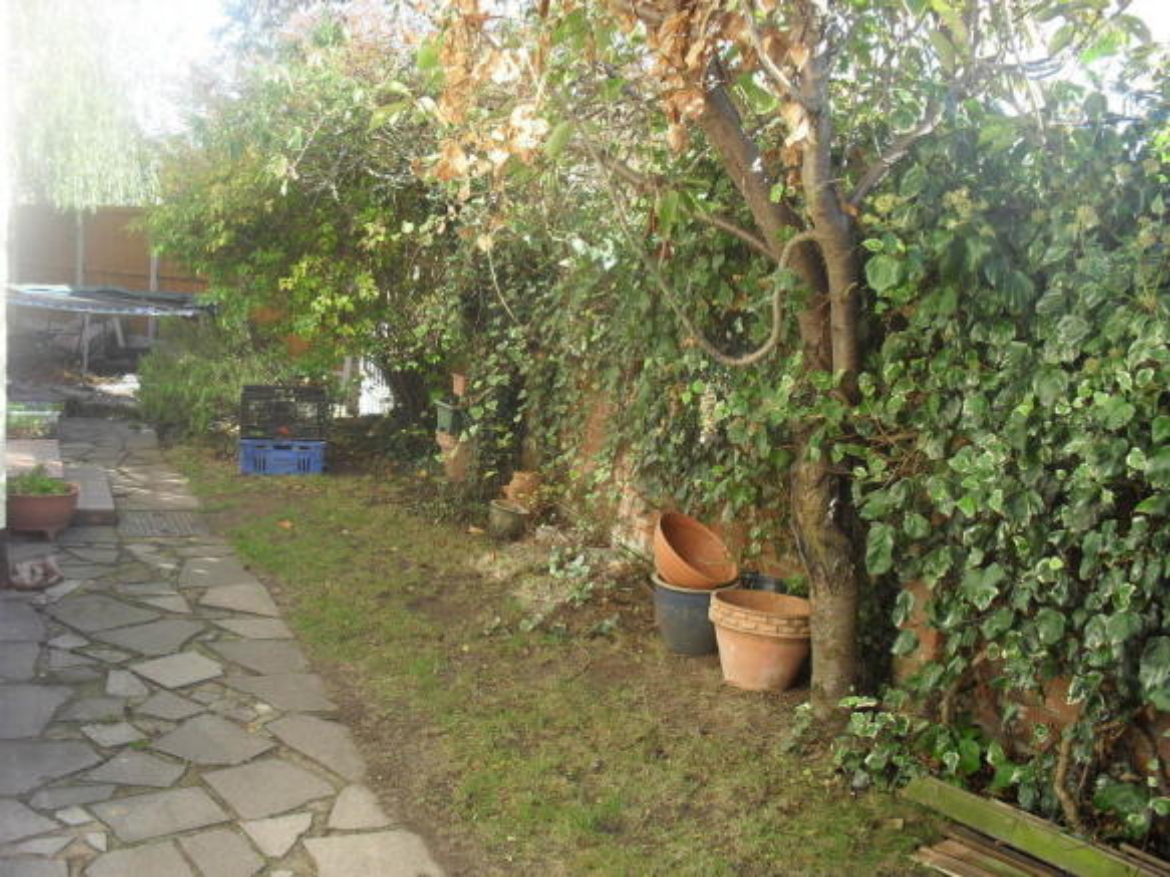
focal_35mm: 35
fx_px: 1183
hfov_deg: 52.6
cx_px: 585
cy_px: 438
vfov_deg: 40.7
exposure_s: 1/180
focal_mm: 6.3
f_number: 3.2
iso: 100
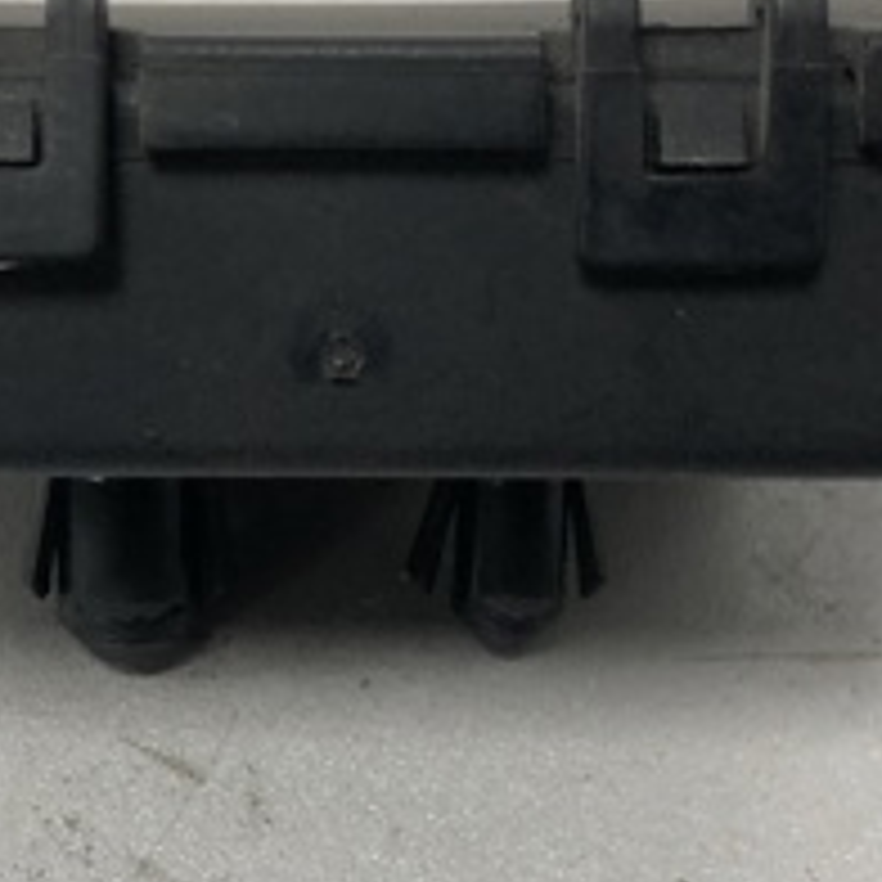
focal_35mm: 81
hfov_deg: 21.2
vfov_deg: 21.4
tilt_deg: -46.4
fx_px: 2335
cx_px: 238
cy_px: 522
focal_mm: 4
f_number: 1.8
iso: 40
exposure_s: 1/33
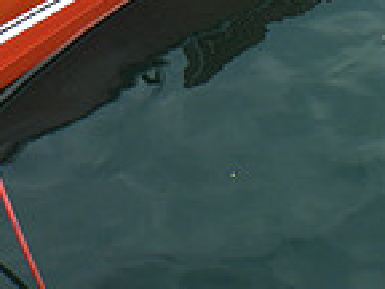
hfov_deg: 16.2
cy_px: -242
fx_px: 1346
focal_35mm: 121
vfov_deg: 11.3
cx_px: 107
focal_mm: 5.4
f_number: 3.2
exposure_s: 1/1000
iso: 100
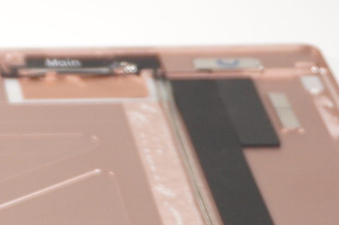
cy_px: 454
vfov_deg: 6.9
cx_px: -171
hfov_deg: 10.4
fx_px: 1800
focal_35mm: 191
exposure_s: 1/60
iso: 640
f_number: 5
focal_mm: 27
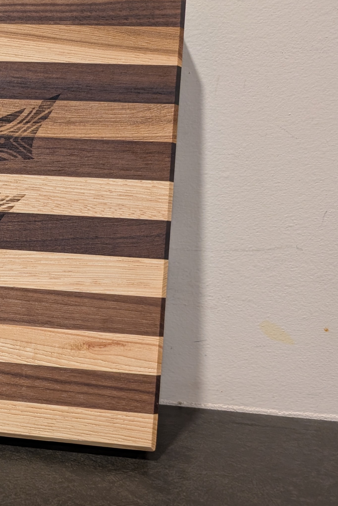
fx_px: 704
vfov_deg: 39.6
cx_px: -150
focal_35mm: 50
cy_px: 274
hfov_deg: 22.7
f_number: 1.68
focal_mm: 6.9
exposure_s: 1/24
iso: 277
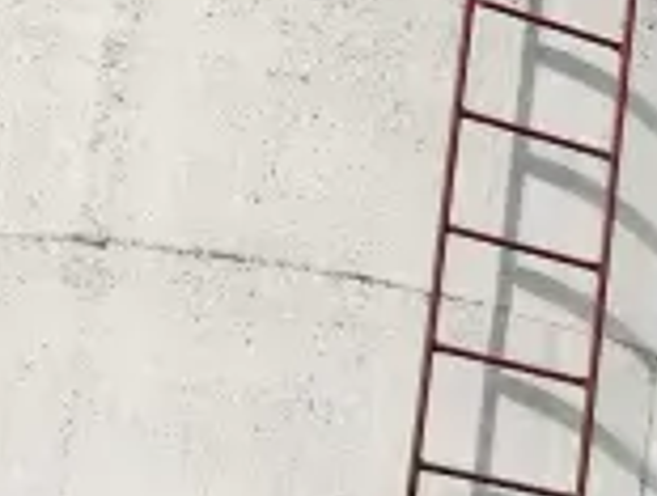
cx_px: 2026
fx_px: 2701
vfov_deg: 9.8
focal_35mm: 142
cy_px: 984
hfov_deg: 10.0
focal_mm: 6.4
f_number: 1.8
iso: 12
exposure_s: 1/2537
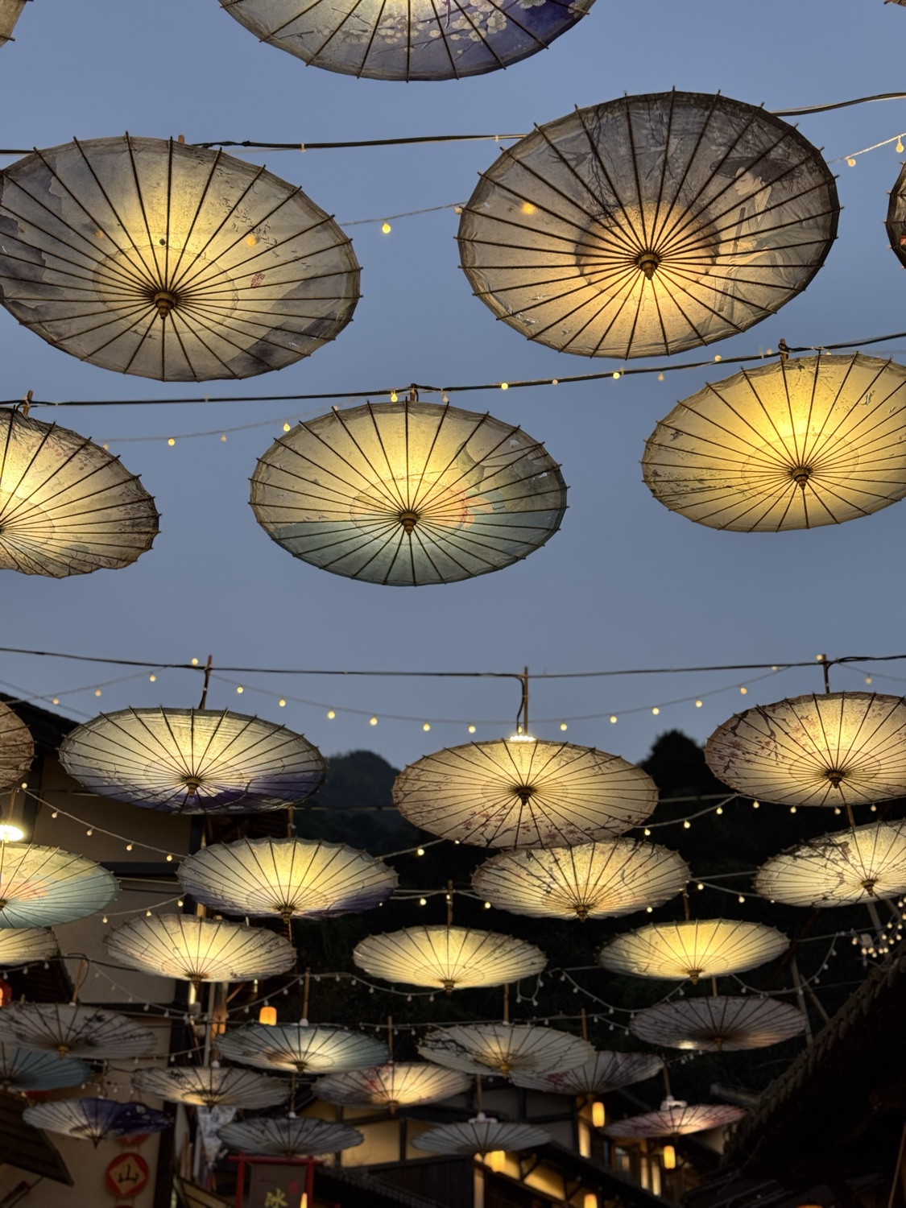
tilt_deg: +30.4
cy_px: 604
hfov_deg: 30.3
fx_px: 1675
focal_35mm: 48
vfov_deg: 39.7
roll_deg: +0.3
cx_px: 453
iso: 50
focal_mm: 6.76
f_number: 1.78
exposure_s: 1/50
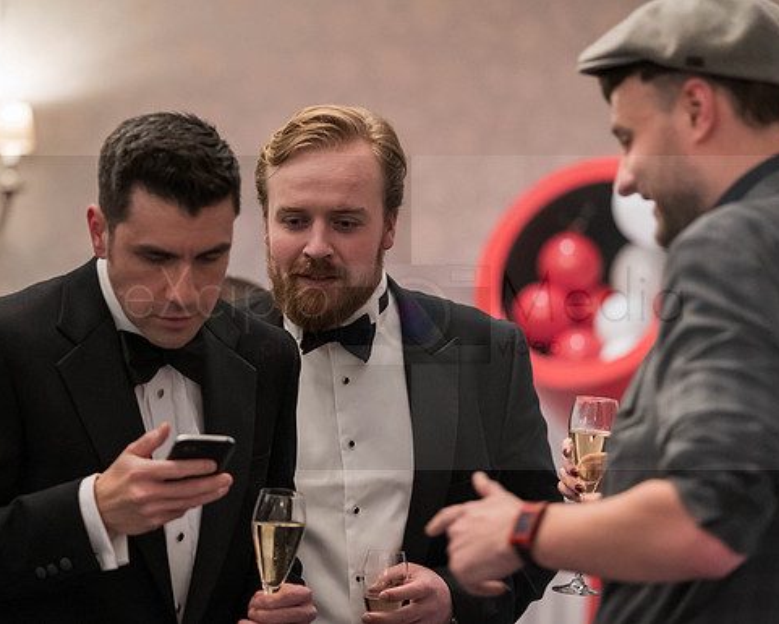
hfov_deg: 13.8
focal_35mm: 140
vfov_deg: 11.0
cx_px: 373
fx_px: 3228
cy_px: 326
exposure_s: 1/80
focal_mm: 114
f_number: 2.8
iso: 6400
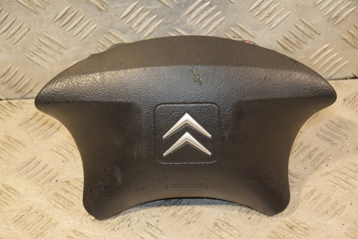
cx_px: 179
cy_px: 120
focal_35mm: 99
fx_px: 984
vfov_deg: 13.8
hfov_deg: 20.6
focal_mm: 66
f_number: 5.3
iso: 800
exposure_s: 1/100
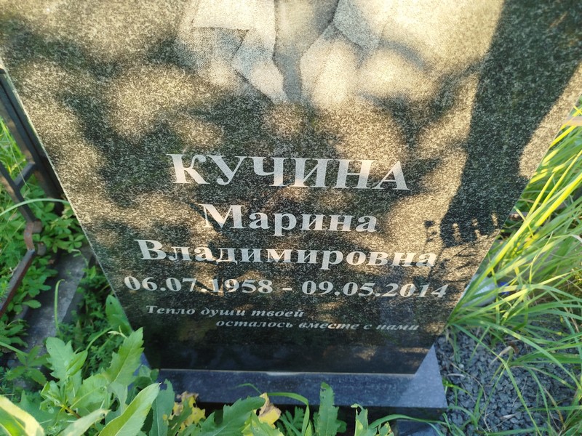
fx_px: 404
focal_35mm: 24
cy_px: 218
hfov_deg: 71.6
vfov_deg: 56.8
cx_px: 291
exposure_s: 1/100
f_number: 1.7
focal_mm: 5.31
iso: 64
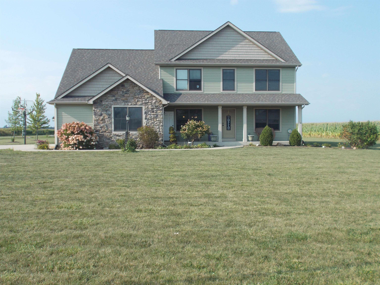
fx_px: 428
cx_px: 190
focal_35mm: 39
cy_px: 142
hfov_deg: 47.9
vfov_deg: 36.8
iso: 80
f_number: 3.9
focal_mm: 6.9
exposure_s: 1/400
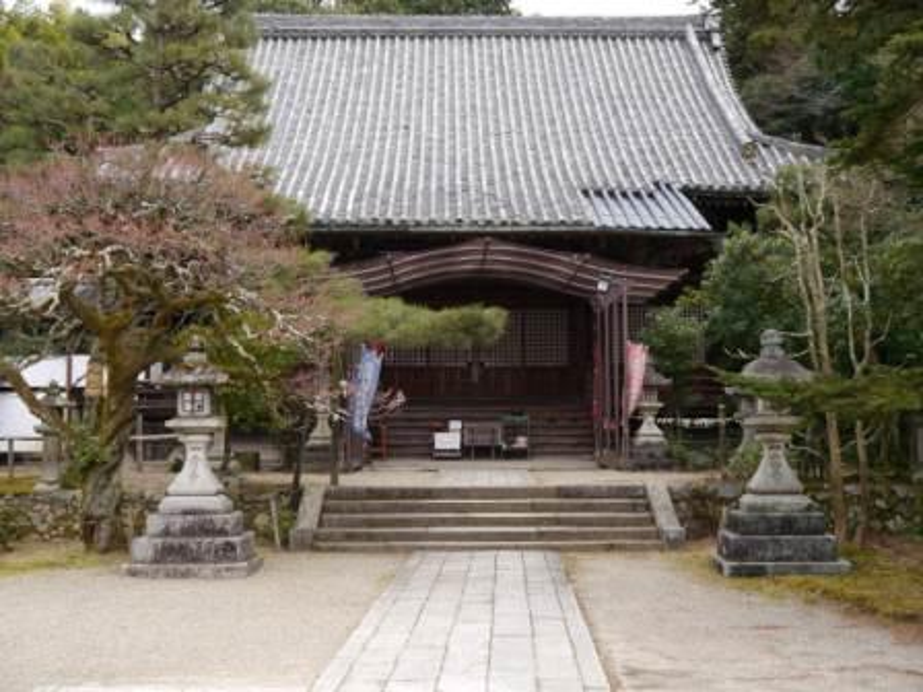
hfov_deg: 39.7
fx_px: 1280
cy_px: 346
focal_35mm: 48
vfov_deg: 30.3
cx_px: 462
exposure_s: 1/160
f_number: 5
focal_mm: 24
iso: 160
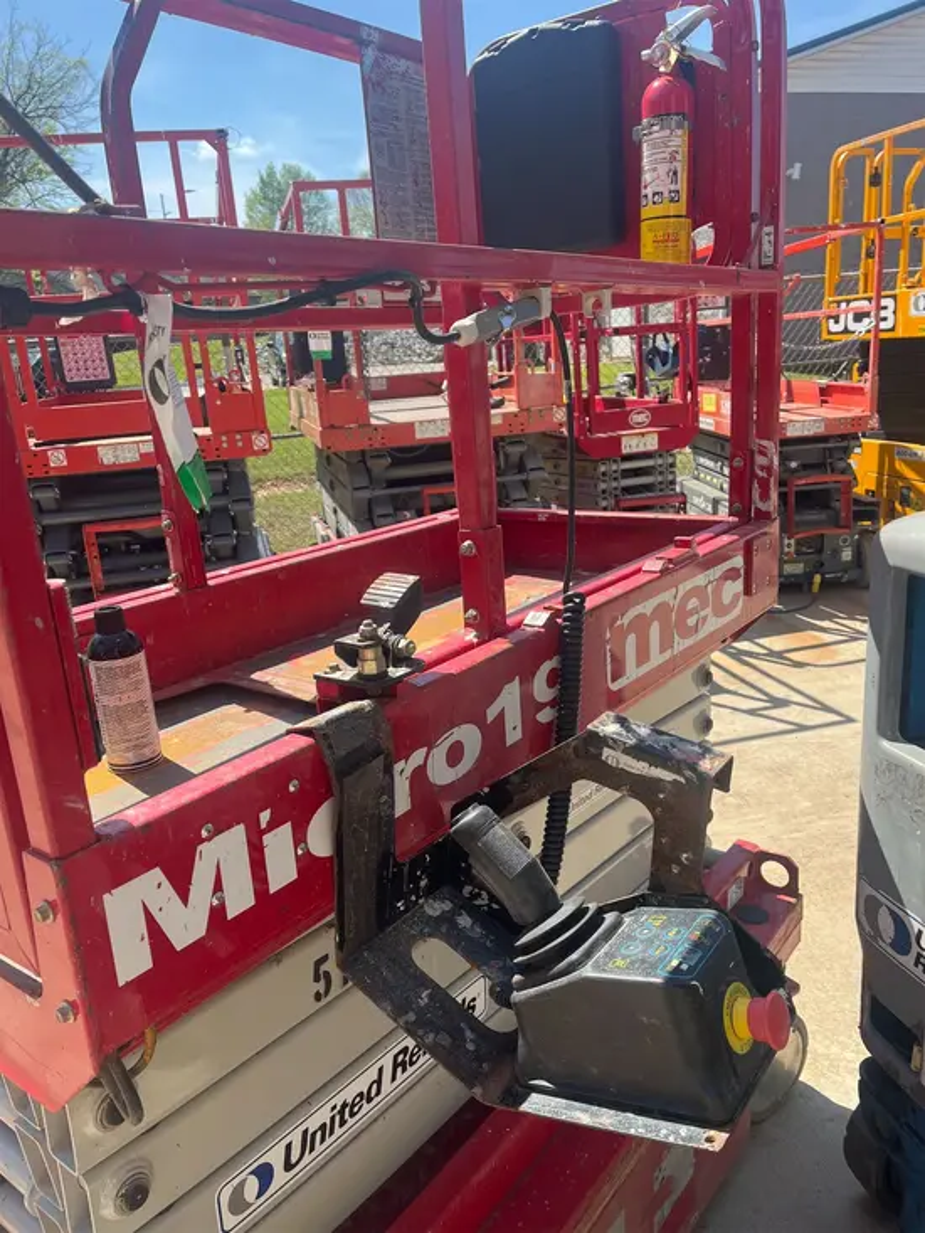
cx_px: 462
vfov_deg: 67.3
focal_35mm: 26
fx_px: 926
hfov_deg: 53.1
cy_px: 616
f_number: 1.6
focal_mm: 5.1
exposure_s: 1/1372
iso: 50
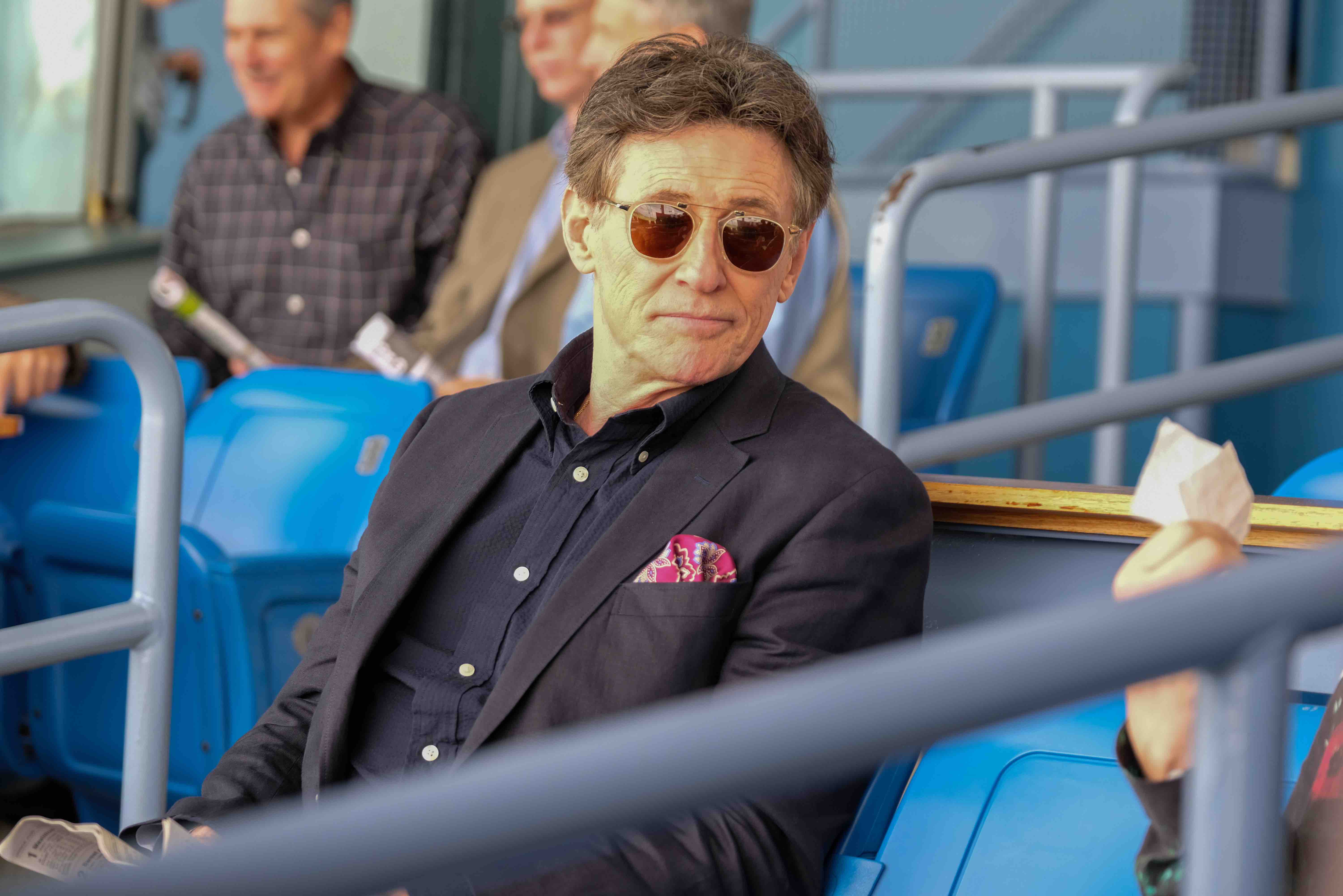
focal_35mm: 116
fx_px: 4327
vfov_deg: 11.8
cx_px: 672
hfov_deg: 17.6
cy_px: 448
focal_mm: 77.3
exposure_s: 1/200
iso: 400
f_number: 2.8
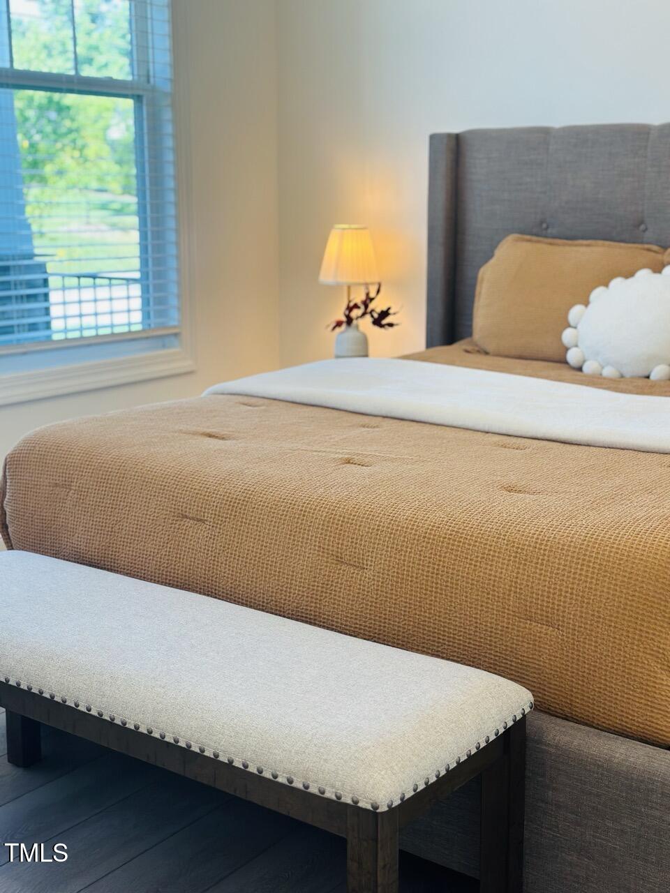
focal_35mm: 48
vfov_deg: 39.7
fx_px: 1239
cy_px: 446
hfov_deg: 30.3
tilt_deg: -11.0
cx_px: 335
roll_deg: +0.0
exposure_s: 1/170
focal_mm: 6.86
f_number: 1.78
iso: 125
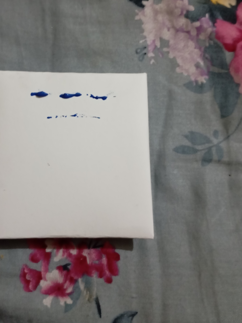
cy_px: 109
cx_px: 85
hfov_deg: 35.7
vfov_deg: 46.1
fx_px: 373
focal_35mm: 40
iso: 2405
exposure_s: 1/20
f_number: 1.8
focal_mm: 4.27
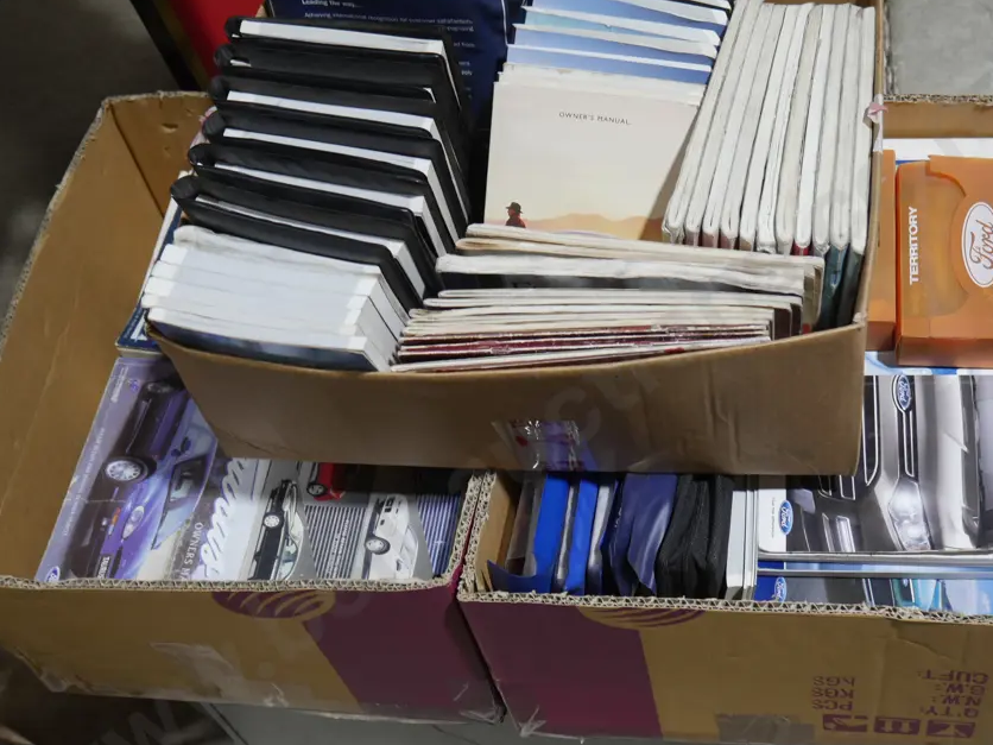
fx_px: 1406
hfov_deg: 38.9
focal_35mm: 49
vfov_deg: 29.6
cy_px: 446
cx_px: 532
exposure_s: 1/60
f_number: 4.4
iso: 400
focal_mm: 20
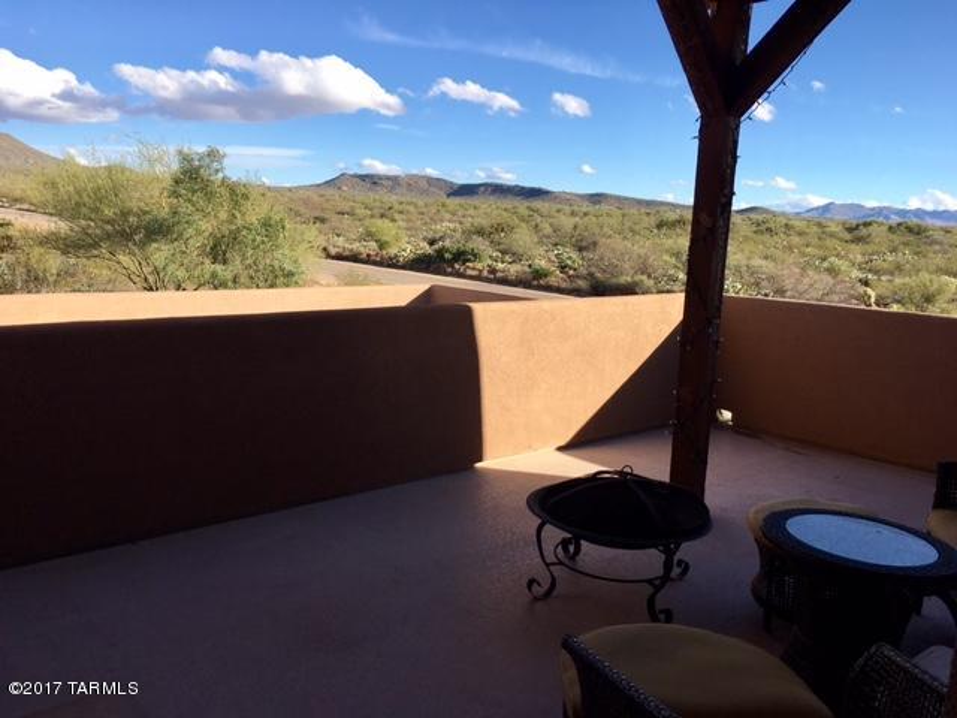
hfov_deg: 61.7
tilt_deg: -10.1
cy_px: 359
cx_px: 478
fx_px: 802
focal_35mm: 29
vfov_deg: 48.2
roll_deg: -0.7
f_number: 2.2
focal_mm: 4.15
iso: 25
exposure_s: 1/1068
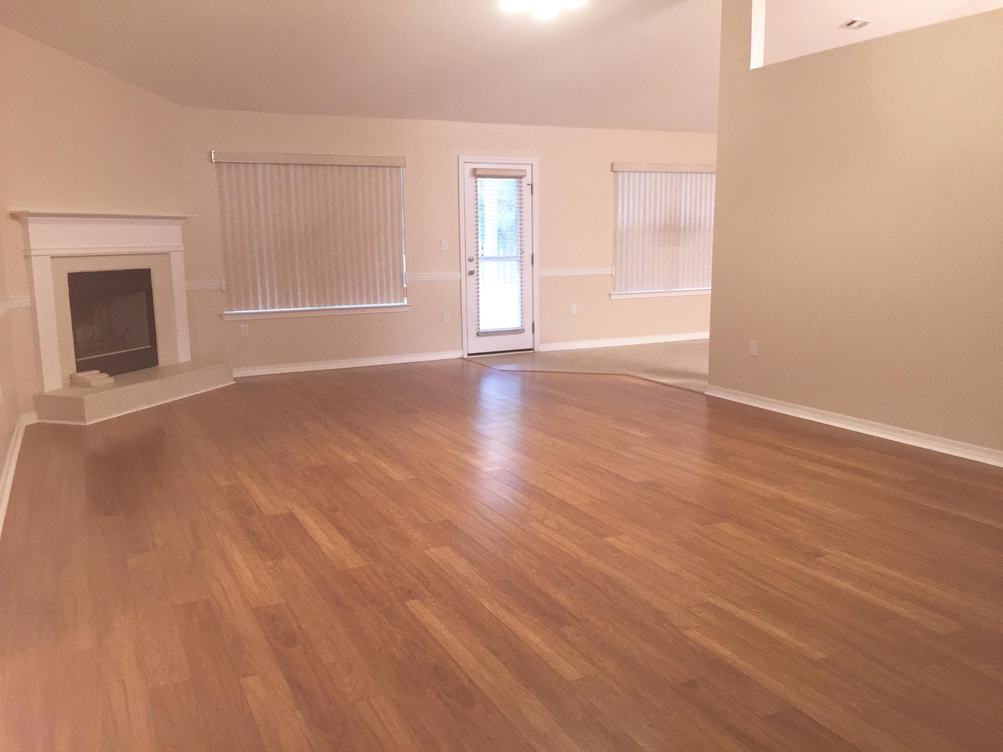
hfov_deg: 61.7
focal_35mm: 29
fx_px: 840
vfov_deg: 48.2
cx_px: 502
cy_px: 376
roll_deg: +0.1
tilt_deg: -9.3
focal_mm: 4.15
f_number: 2.2
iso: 160
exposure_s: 1/24
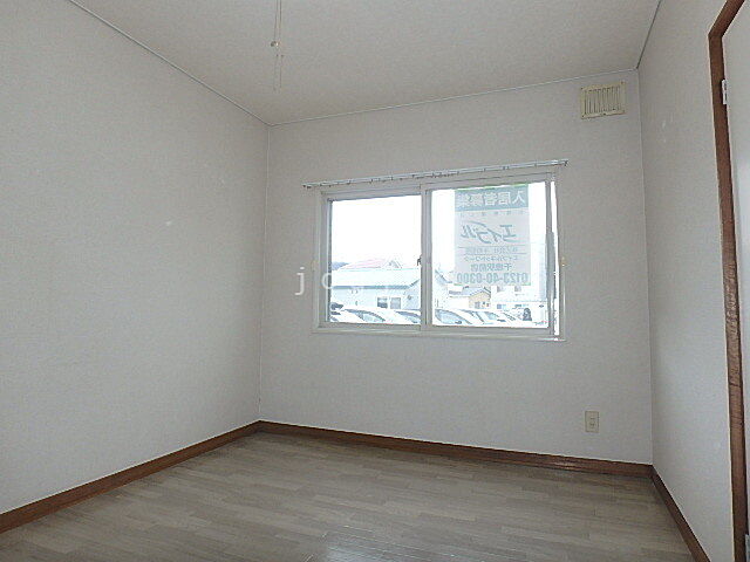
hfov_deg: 79.0
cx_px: 375
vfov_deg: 63.4
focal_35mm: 21
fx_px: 455
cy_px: 281
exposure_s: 1/60
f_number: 3.5
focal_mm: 3.7
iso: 125
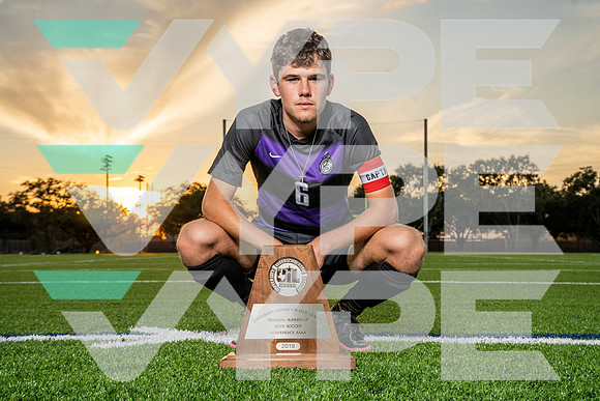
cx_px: 300
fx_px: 800
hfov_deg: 41.1
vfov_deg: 28.1
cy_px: 200
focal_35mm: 48
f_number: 9
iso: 320
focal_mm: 48
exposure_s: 1/250
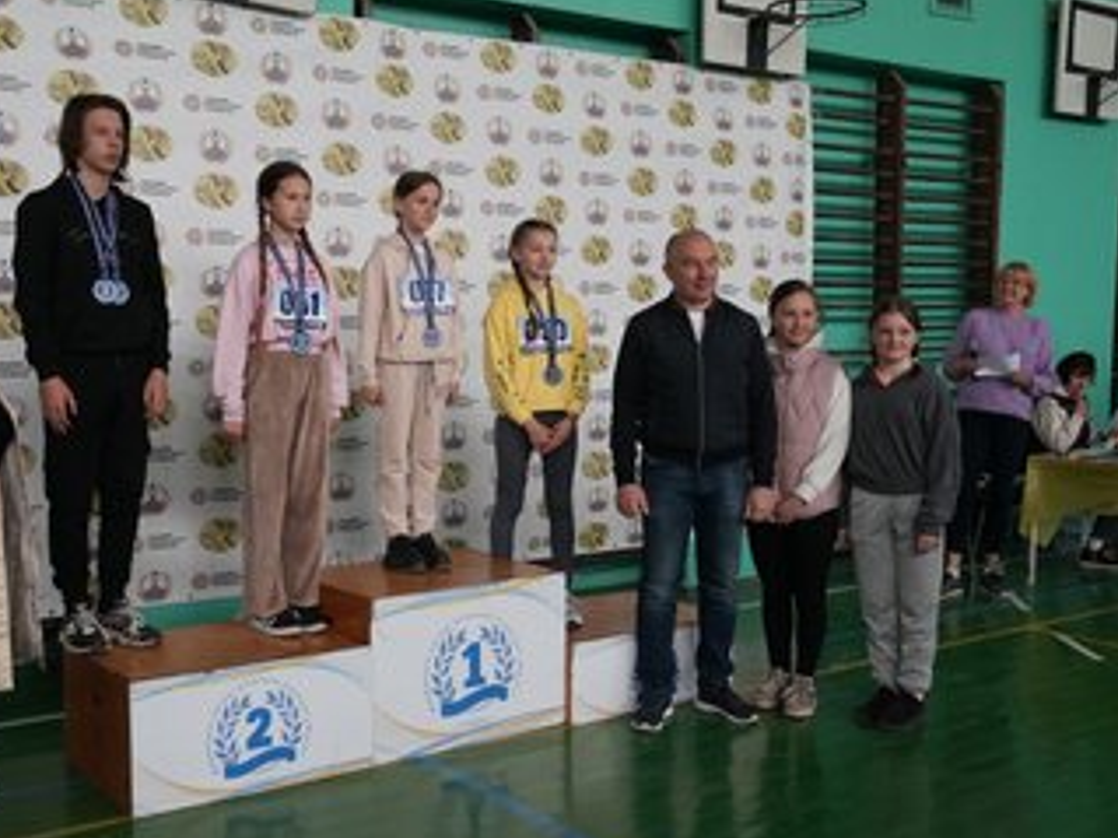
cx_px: 480
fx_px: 1324
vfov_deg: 35.1
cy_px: 440
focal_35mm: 41
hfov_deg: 45.7
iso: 6400
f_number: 5
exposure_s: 1/320
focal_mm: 34
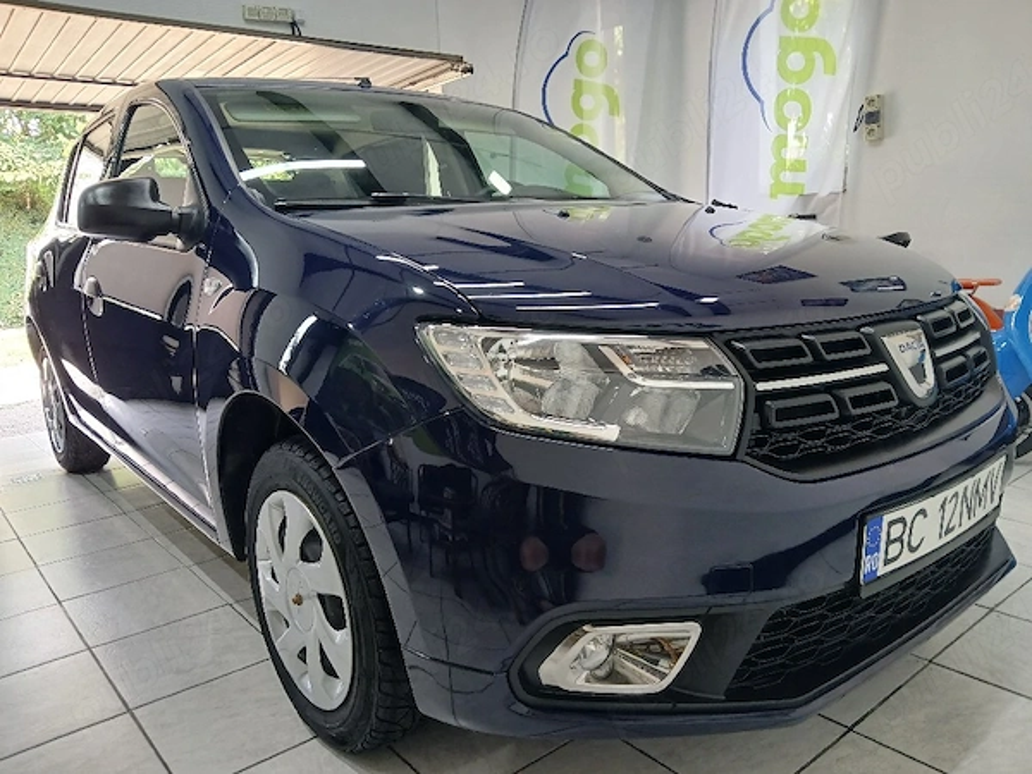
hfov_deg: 67.3
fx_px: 775
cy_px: 387
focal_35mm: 26
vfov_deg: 53.1
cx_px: 516
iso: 80
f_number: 1.8
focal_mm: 3.98
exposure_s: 1/50.3
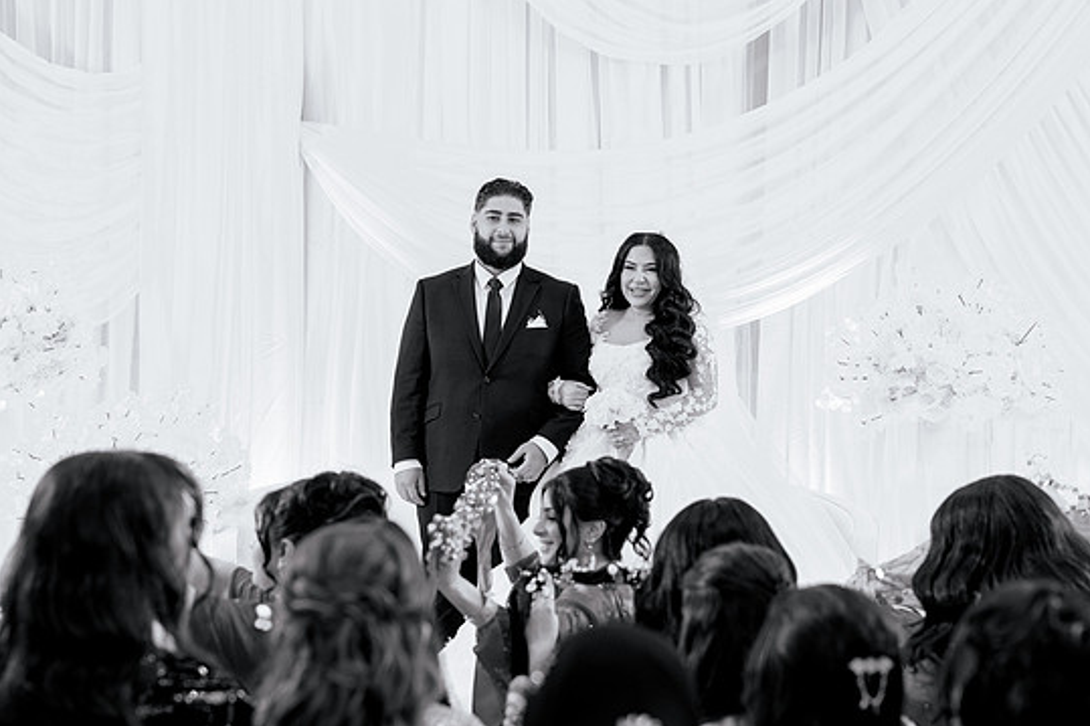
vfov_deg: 22.2
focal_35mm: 61
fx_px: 1846
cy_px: 426
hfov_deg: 32.9
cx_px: 524
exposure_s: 1/160
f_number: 2.8
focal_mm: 51
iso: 800
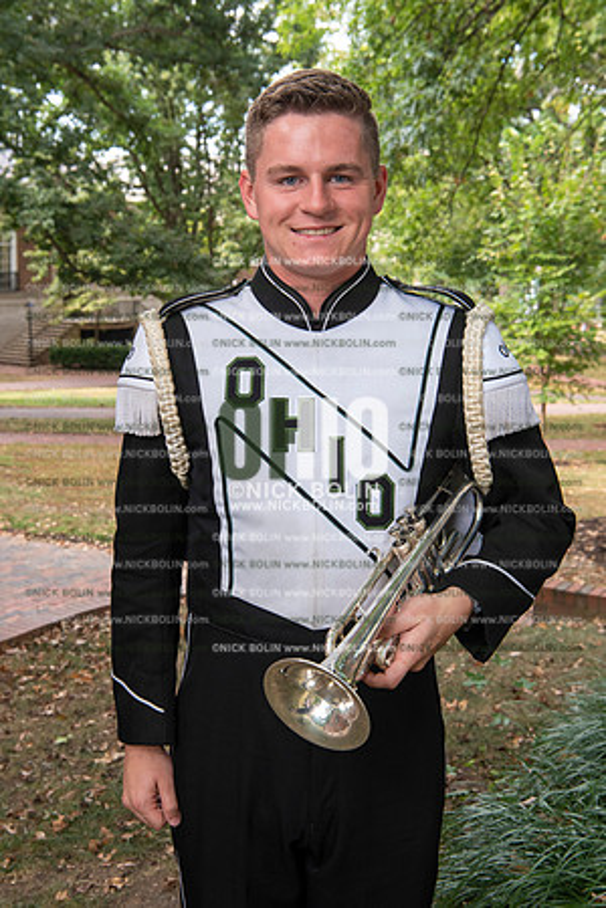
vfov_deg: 41.1
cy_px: 454
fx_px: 1212
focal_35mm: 48
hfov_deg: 28.1
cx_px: 303
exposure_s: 1/100
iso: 500
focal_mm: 48
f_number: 8
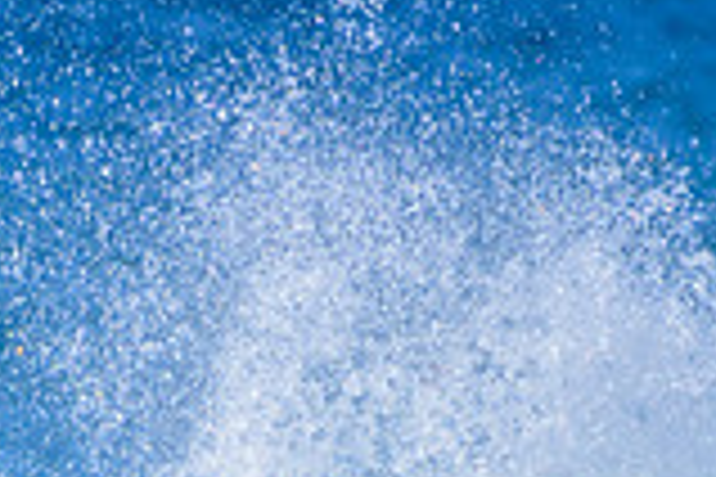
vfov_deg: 0.4
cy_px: 767
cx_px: 234
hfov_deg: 0.6
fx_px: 72430
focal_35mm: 3642
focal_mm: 1000
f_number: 11
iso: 1000
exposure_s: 1/2000
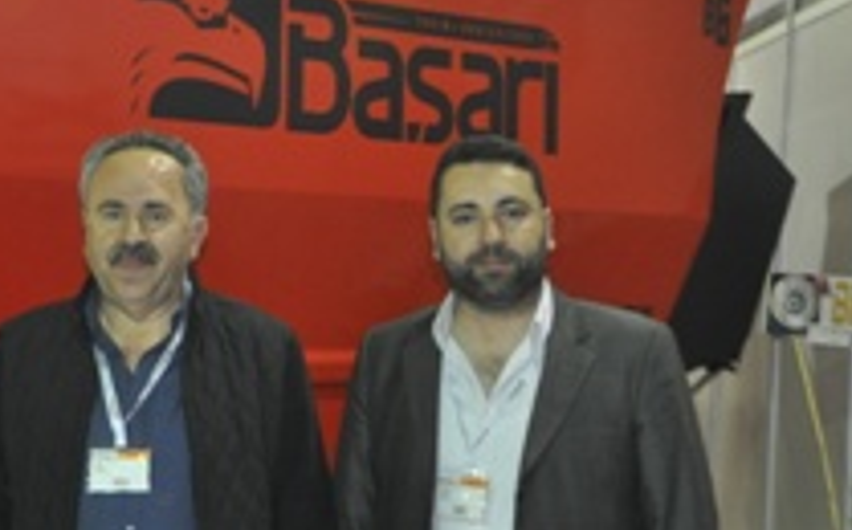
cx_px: 110
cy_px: 342
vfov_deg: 13.7
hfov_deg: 21.5
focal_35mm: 95
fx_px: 2205
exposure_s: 1/80
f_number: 3.8
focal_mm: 29
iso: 800
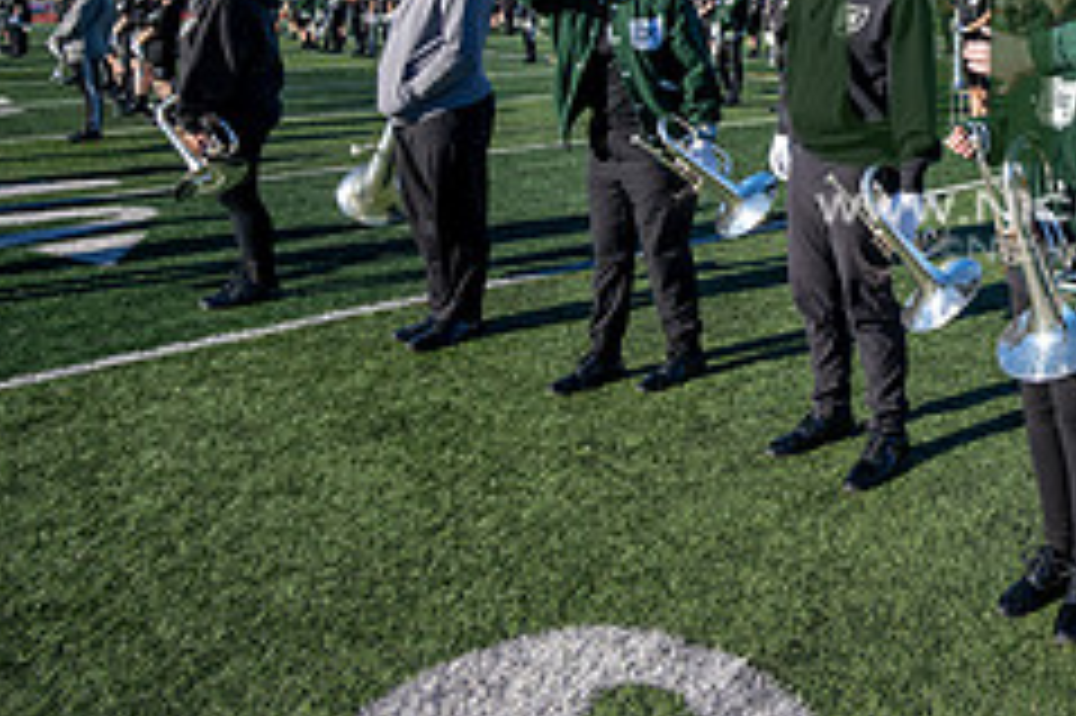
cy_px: 47
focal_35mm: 34
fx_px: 1015
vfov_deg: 36.0
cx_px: 1126
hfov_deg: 45.2
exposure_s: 1/2000
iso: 160
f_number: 4
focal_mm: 14
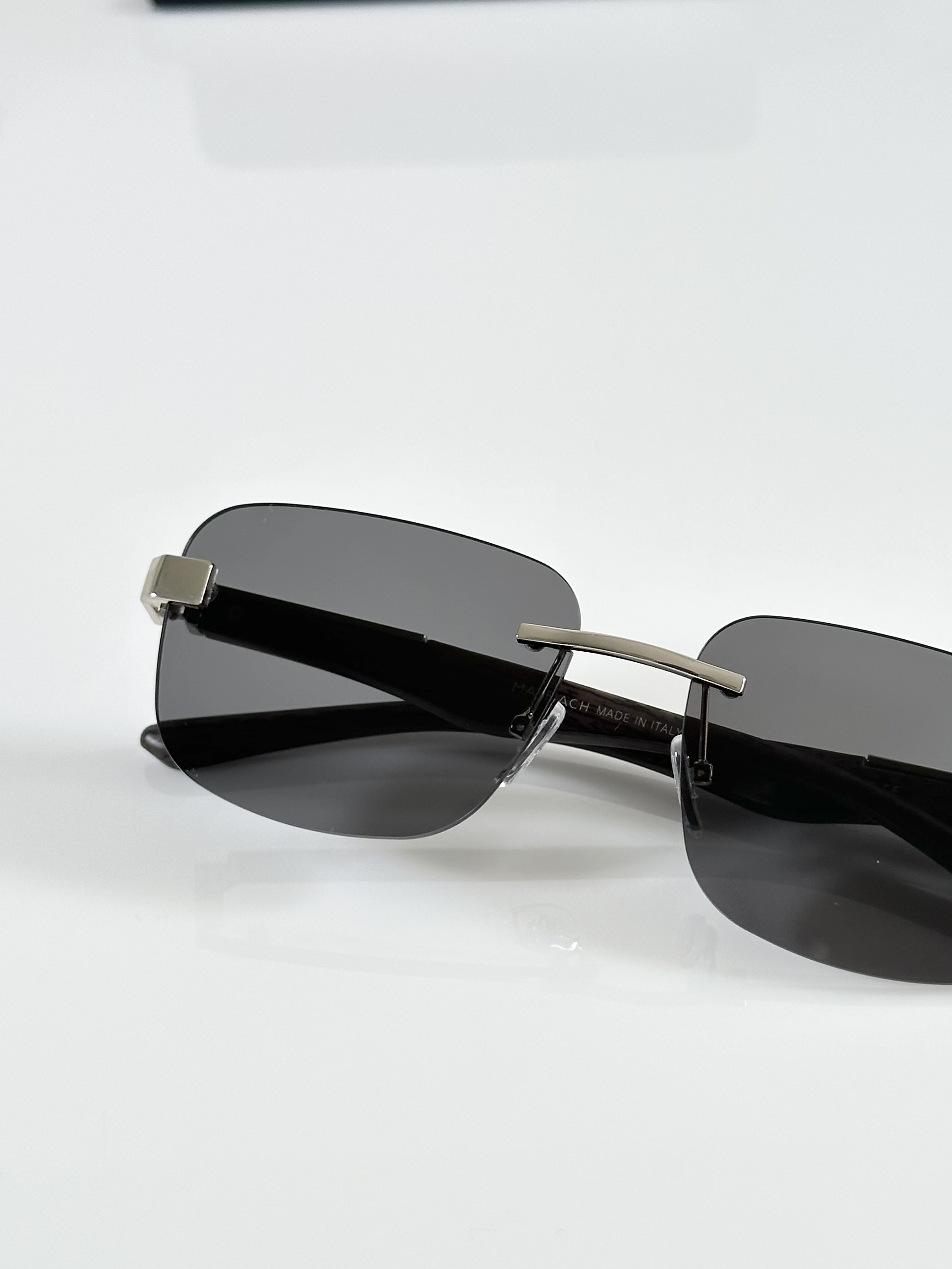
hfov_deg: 20.9
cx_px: 633
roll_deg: +2.3
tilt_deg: -36.0
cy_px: 739
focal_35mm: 70
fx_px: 2567
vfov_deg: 27.7
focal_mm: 6.86
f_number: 1.78
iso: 80
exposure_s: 1/121
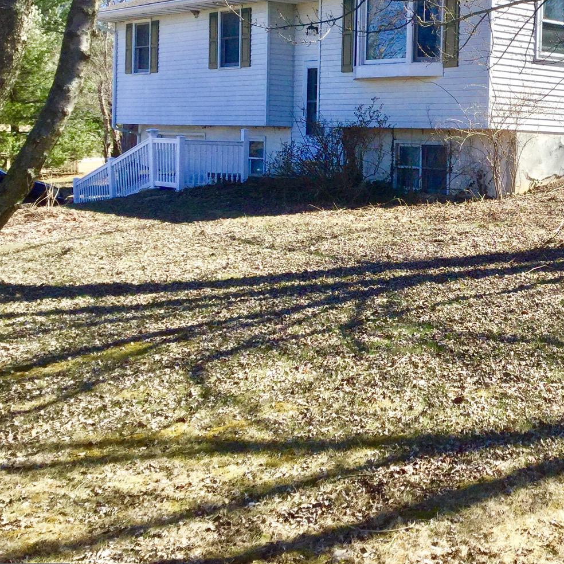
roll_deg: -1.6
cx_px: 514
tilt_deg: -2.5
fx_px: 1051
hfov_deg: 28.8
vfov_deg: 29.7
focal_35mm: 57
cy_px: 170
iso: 25
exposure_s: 1/586
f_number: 2.4
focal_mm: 3.3
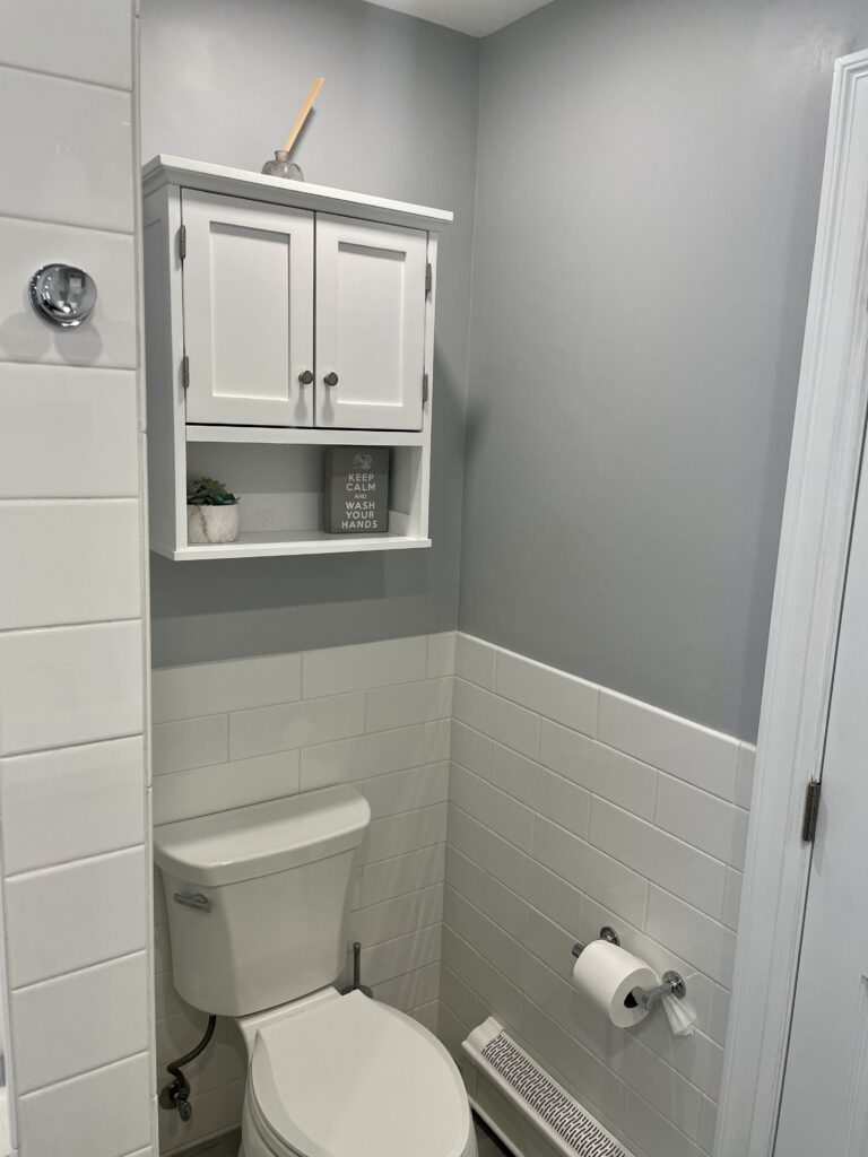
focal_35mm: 26
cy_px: 578
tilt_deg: -10.0
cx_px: 434
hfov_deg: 53.1
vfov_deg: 67.3
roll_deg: -2.3
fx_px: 869
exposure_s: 1/120
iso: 80
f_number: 1.6
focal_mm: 4.2
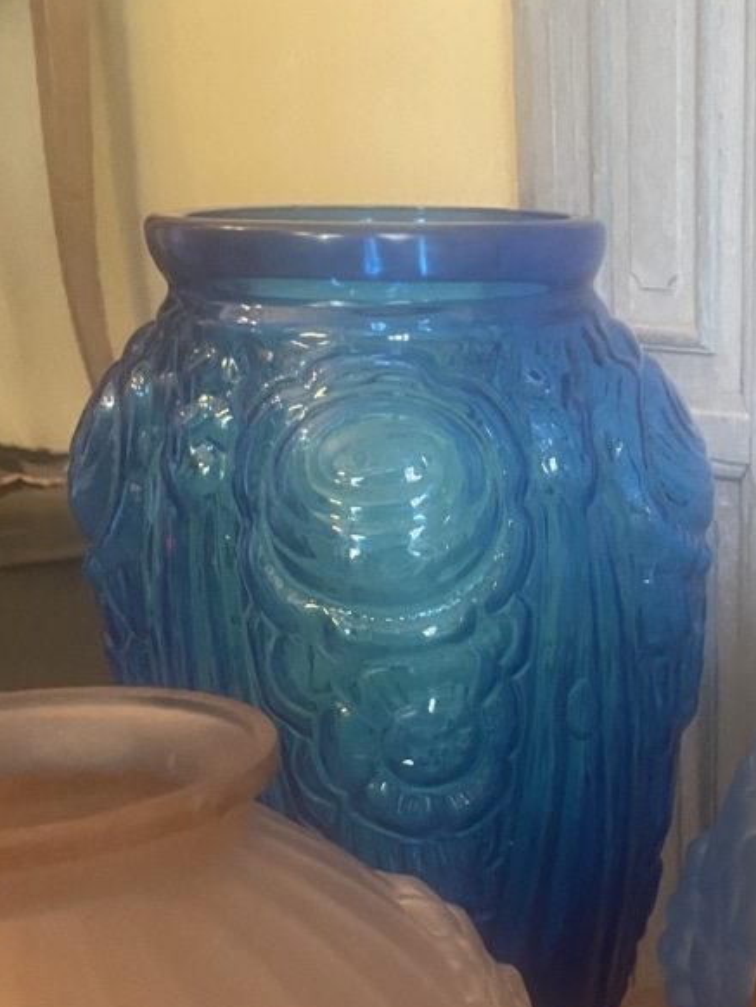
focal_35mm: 54
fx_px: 1571
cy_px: 888
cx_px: 714
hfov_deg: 26.0
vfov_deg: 33.8
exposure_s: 1/50
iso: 500
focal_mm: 4.2
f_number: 1.6
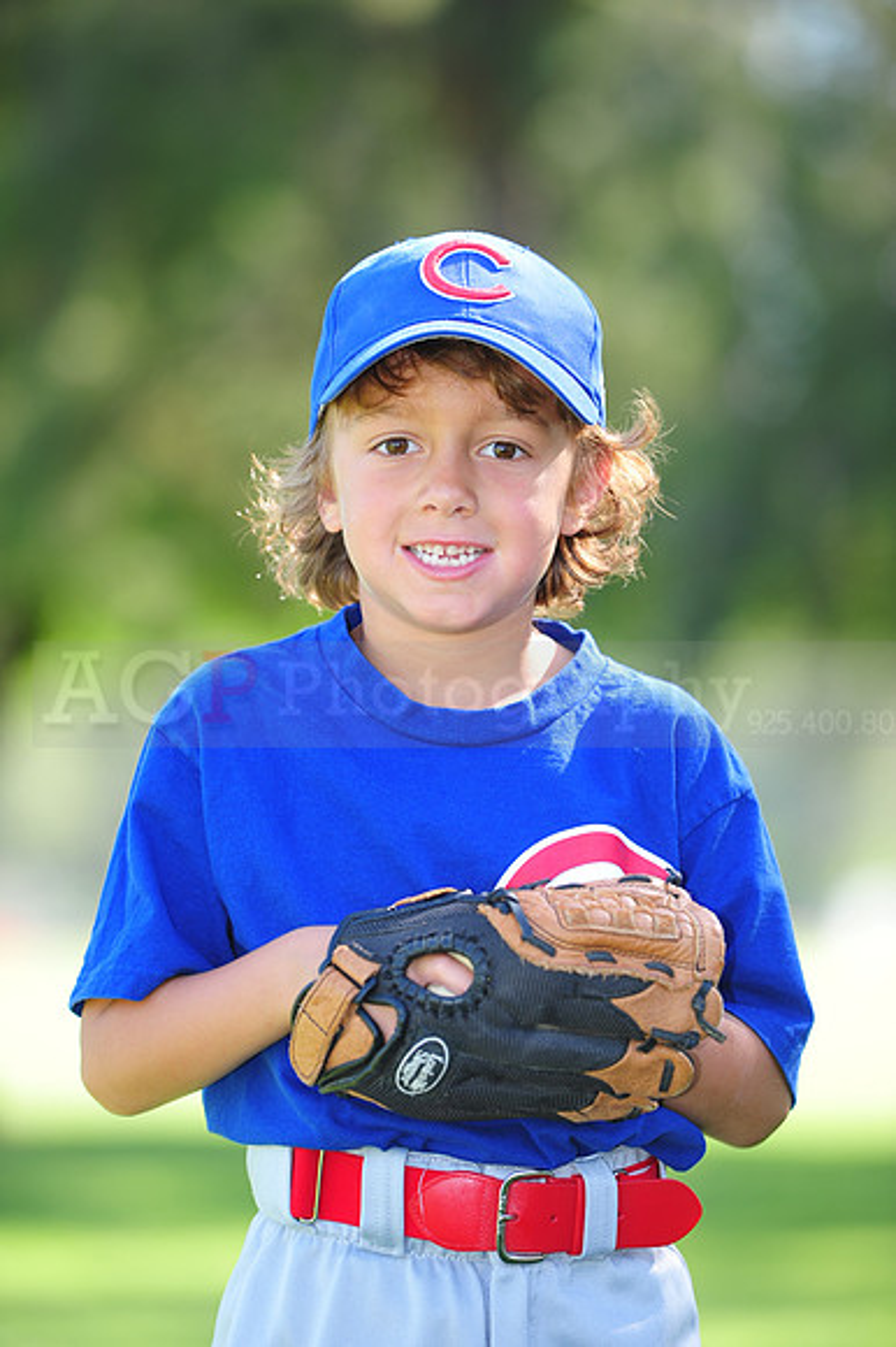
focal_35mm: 200
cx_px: 448
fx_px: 7475
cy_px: 674
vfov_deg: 10.3
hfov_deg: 6.9
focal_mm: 200
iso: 200
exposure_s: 1/160
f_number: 4.5
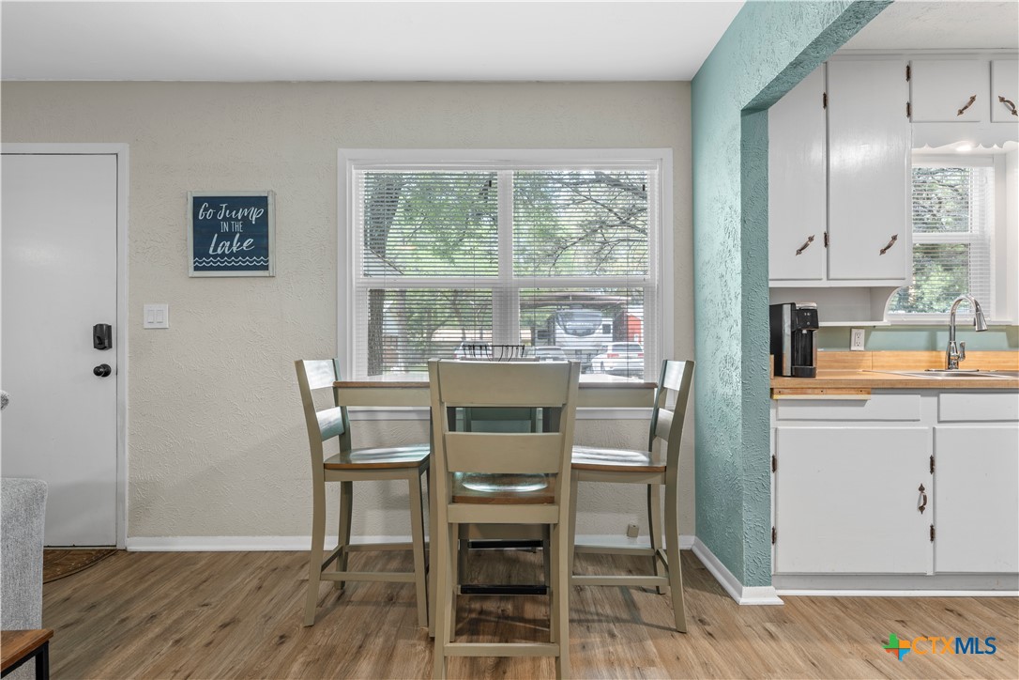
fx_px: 594
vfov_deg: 59.5
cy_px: 340
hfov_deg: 81.2
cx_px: 510
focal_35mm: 21
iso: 250
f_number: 9
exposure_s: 2
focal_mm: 21
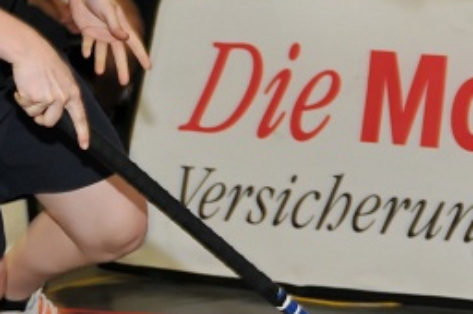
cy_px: 61
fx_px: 1667
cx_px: 378
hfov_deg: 16.0
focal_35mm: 127
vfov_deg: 10.7
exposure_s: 1/125
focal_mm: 24
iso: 400
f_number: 2.8
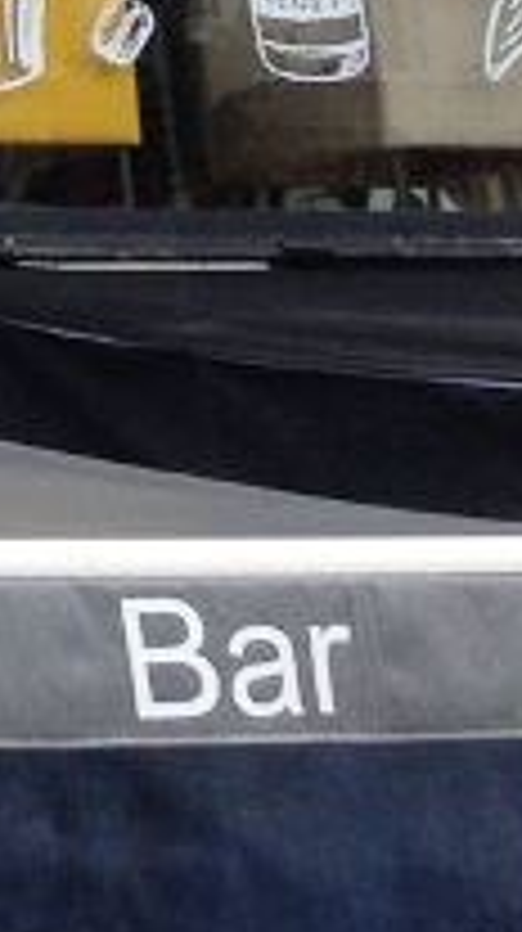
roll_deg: +0.2
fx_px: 4393
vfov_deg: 11.7
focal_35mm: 178
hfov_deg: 5.7
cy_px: -342
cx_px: -1660
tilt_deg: +16.1
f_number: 2.4
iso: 50
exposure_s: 1/120
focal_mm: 4.12
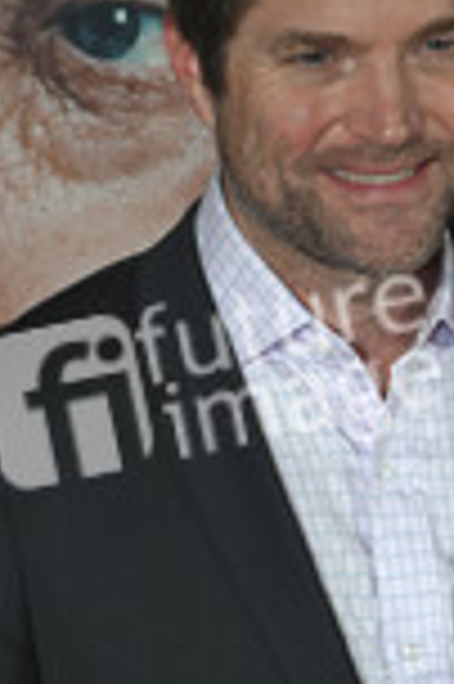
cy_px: 608
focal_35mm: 276
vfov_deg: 7.5
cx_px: 342
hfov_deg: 5.0
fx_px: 5233
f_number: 6.3
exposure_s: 1/100
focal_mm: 105
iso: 1000
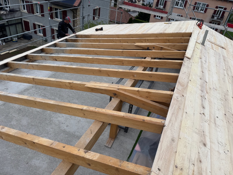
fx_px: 168
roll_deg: -8.5
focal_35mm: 25
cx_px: 121
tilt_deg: -31.7
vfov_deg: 54.9
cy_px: 85
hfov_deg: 69.4
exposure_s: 1/938
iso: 80
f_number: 1.78
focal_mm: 6.76
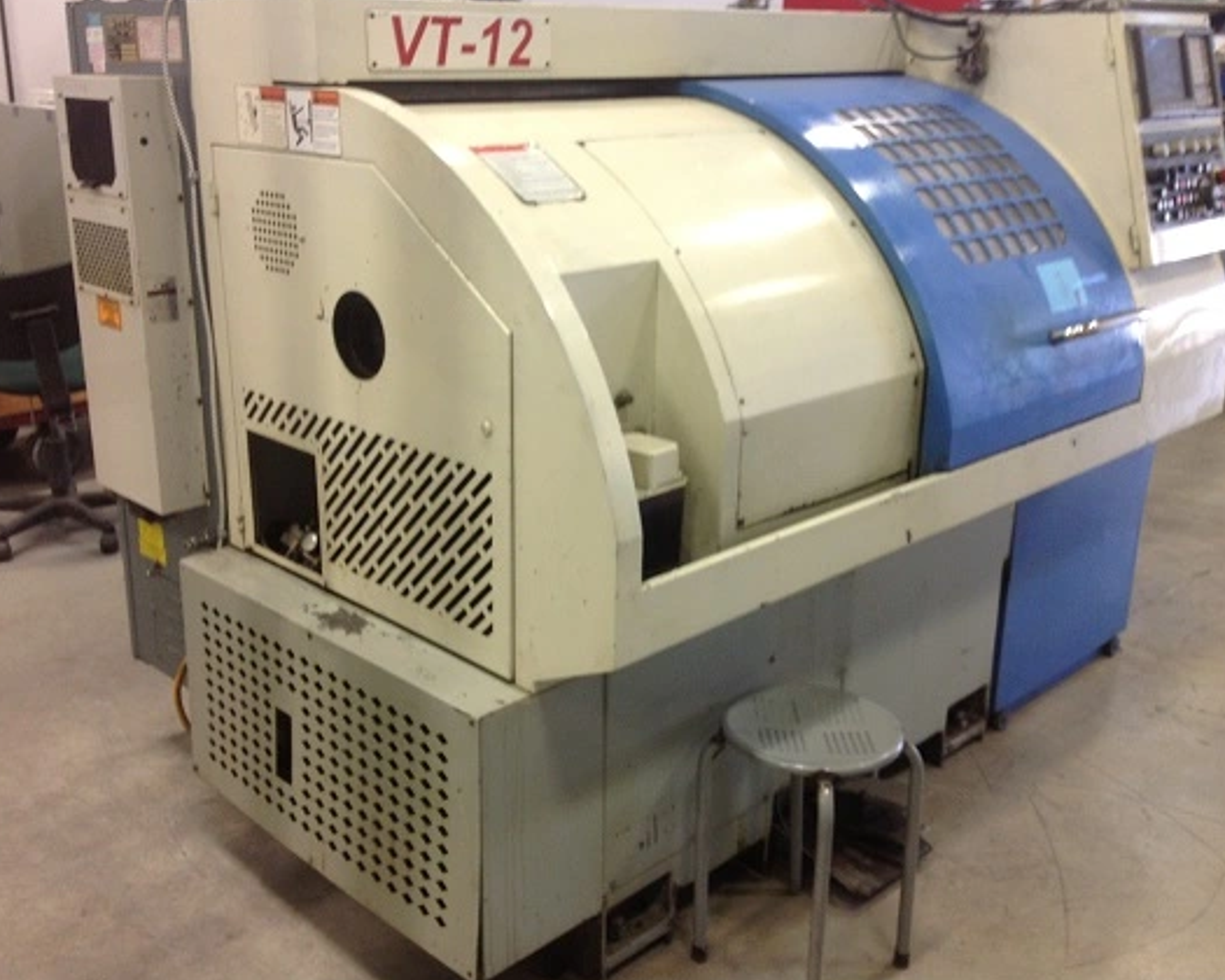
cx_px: 588
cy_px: 469
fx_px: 1414
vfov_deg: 38.2
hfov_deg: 46.8
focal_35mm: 39
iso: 64
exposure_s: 1/24
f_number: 2.4
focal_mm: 4.28
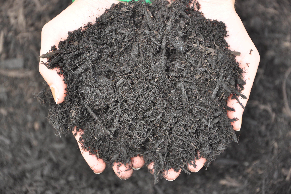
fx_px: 969
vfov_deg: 11.4
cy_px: 97
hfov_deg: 17.1
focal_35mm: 120
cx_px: 146
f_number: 5.6
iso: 200
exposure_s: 1/200
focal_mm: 80
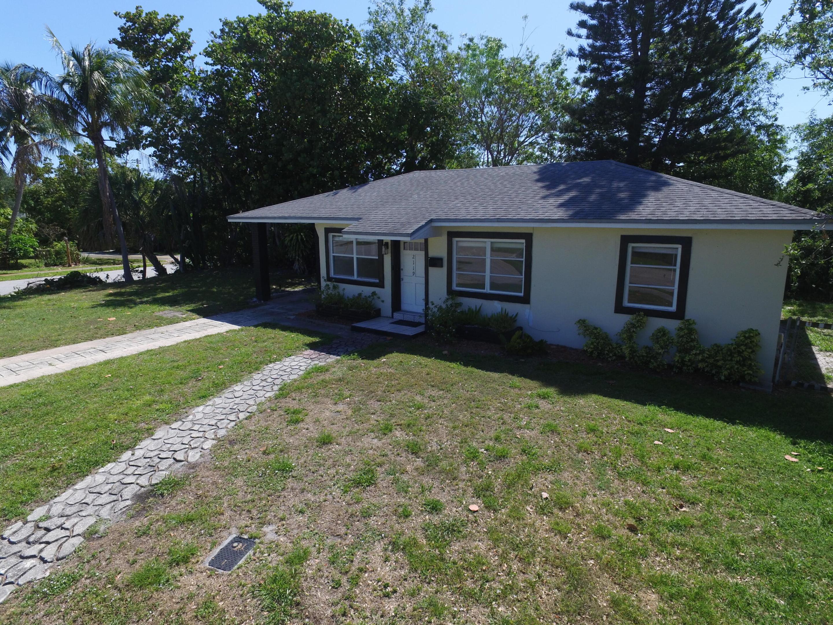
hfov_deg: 81.7
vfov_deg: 66.0
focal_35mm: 20
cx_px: 416
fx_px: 481
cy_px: 312
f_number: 2.8
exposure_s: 1/834
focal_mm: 3.61
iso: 100
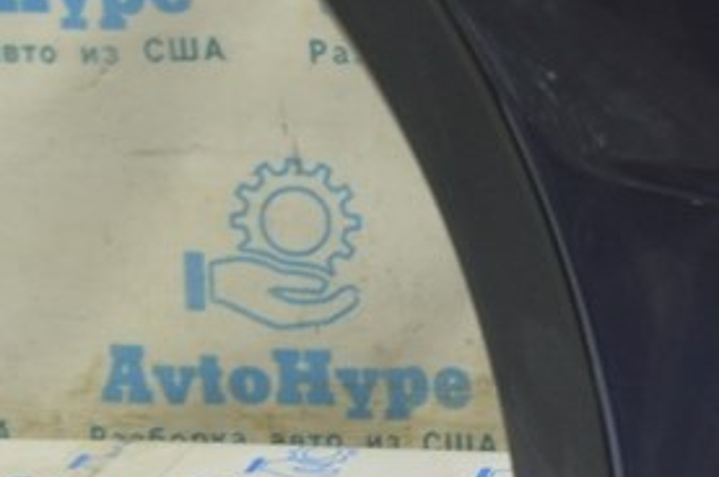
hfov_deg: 16.8
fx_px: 2214
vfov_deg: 12.0
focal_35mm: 111
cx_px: 1077
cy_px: -141
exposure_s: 1/10
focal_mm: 20
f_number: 5.6
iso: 400
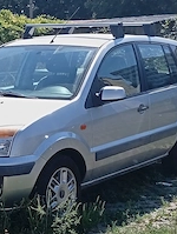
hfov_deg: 15.7
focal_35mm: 94
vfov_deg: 20.6
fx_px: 639
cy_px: 182
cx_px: 39
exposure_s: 1/476
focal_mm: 3.98
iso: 50
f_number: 1.8
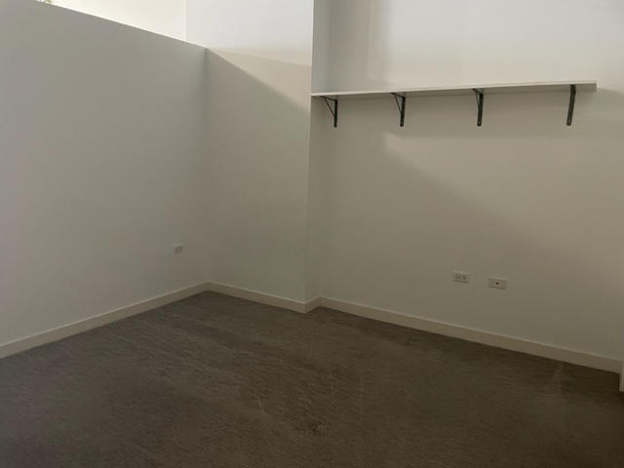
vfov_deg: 53.1
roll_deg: -1.3
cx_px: 312
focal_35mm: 26
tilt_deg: -11.2
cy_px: 234
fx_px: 469
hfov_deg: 67.3
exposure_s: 1/30
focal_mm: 4.2
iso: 640
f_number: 1.6
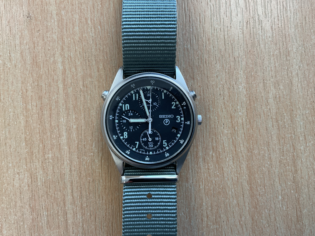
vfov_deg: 48.2
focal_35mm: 29
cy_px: 118
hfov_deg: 61.7
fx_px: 264
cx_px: 158
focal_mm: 3
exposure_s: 1/120
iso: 25
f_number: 1.8
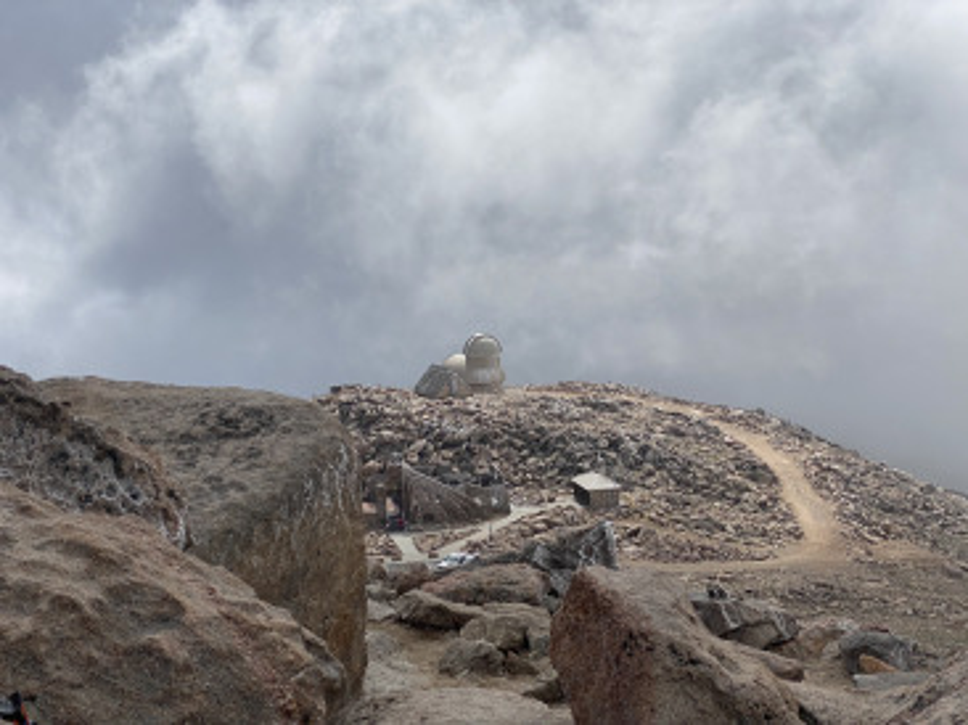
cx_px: 484
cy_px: 362
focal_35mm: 52
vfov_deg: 28.0
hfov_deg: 36.8
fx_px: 1453
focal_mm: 6
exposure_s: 1/5319
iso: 25
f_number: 2
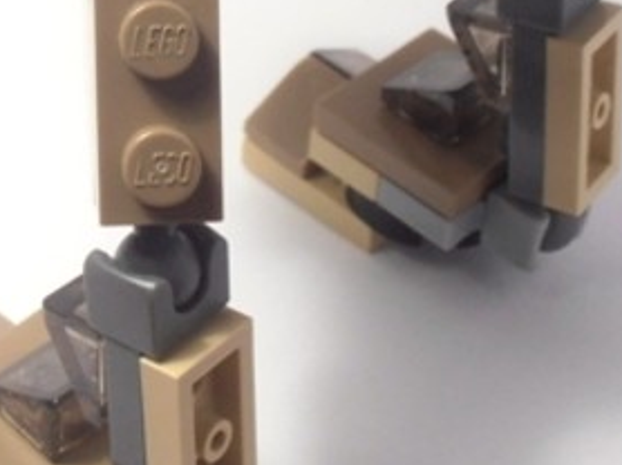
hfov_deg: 16.3
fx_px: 2154
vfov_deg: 12.1
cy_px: -59
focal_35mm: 120
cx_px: 159
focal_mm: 6.61
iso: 80
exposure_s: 1/60
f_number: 3.9
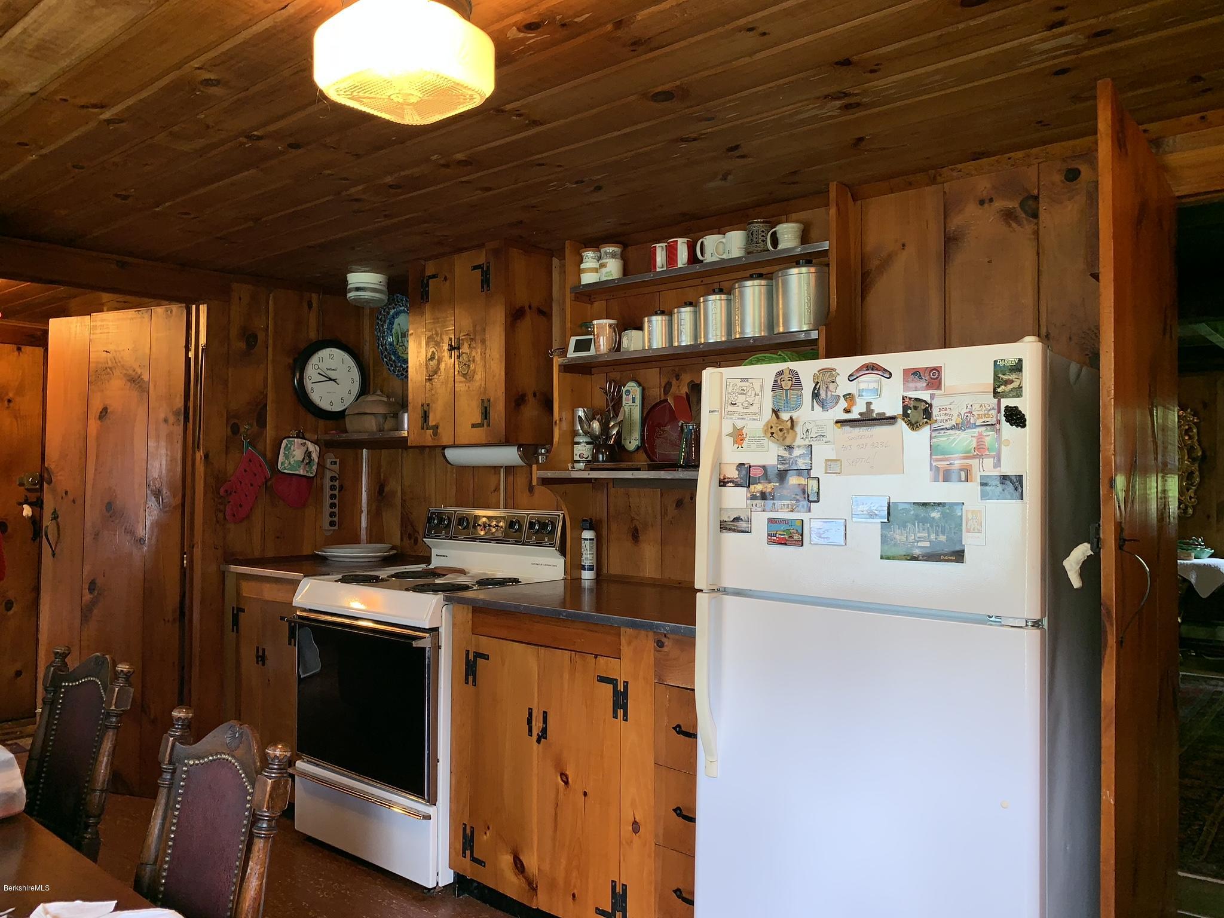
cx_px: 612
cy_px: 459
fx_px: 919
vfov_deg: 53.1
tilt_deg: +1.7
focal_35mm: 26
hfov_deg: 67.3
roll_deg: -0.1
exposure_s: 1/30
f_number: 1.8
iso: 25
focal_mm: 4.25
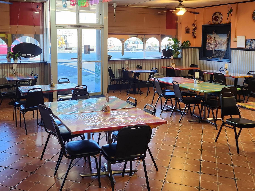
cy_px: 57
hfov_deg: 47.4
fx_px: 287
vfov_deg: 36.3
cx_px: 93
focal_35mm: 39
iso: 200
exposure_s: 1/120
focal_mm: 5.4
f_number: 1.8
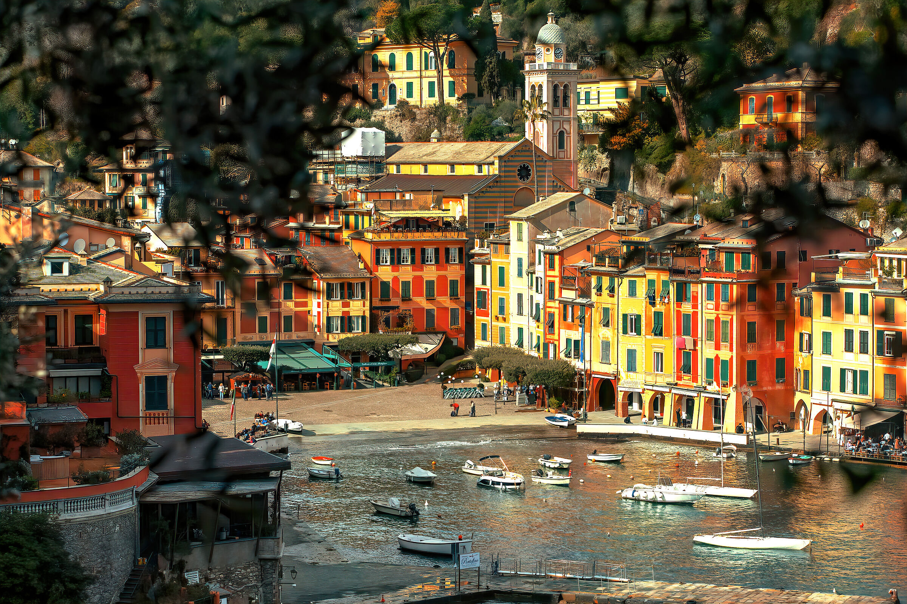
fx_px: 2368
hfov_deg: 21.7
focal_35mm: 94
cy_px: 302
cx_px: 454
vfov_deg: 14.6
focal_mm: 94
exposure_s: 1/640
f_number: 6.3
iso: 100
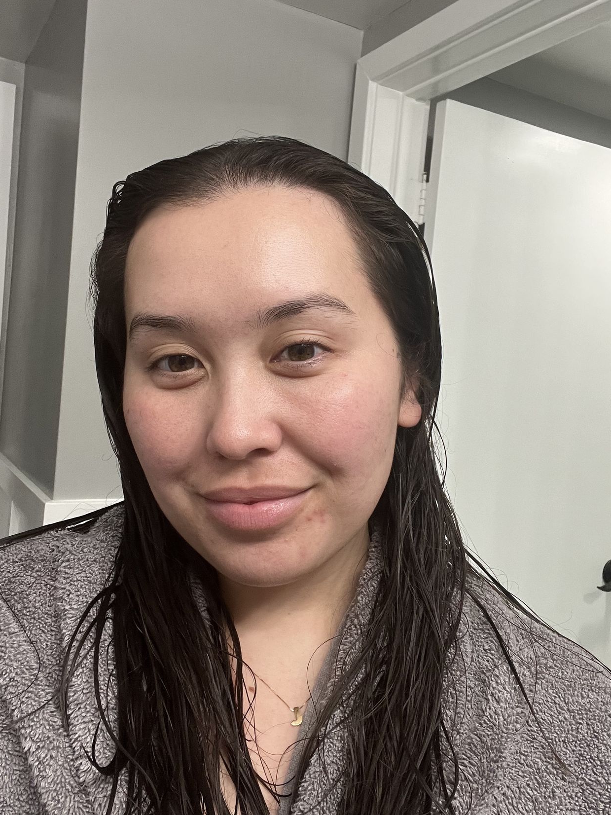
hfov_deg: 45.4
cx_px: 305
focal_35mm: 31
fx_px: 730
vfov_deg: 58.3
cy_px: 395
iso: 160
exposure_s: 1/60
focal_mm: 2.71
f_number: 2.2
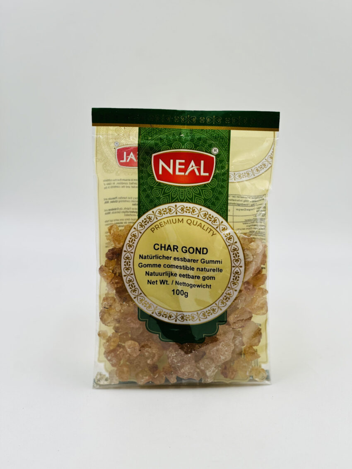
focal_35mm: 77
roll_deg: +1.4
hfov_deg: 19.1
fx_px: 1044
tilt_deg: -20.7
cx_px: 176
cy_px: 234
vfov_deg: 25.3
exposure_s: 1/100
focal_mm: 9
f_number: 2.8
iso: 32
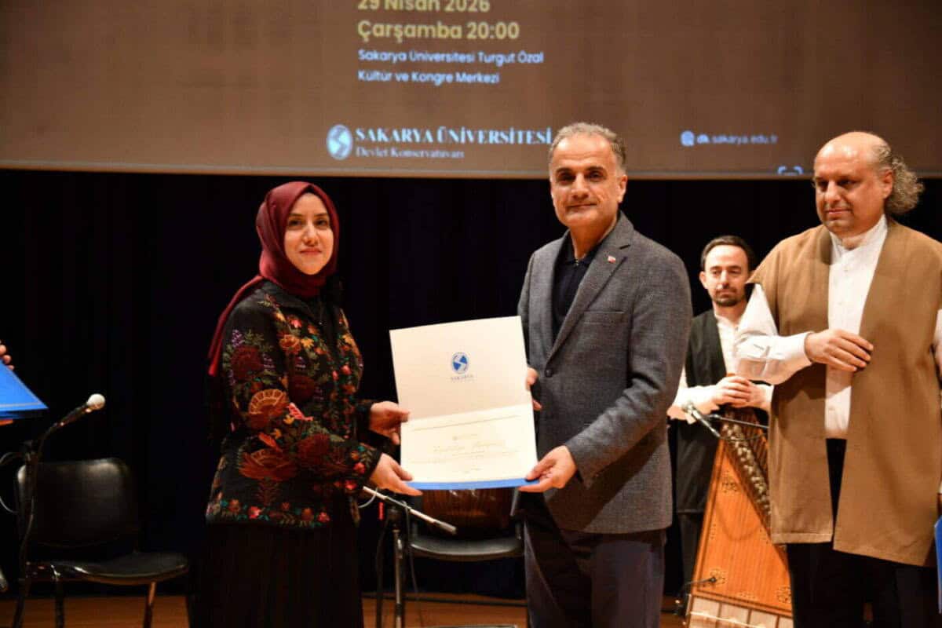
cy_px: 314
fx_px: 2145
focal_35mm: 82
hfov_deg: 24.8
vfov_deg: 16.7
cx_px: 471
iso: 2000
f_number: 5
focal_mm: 82
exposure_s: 1/25
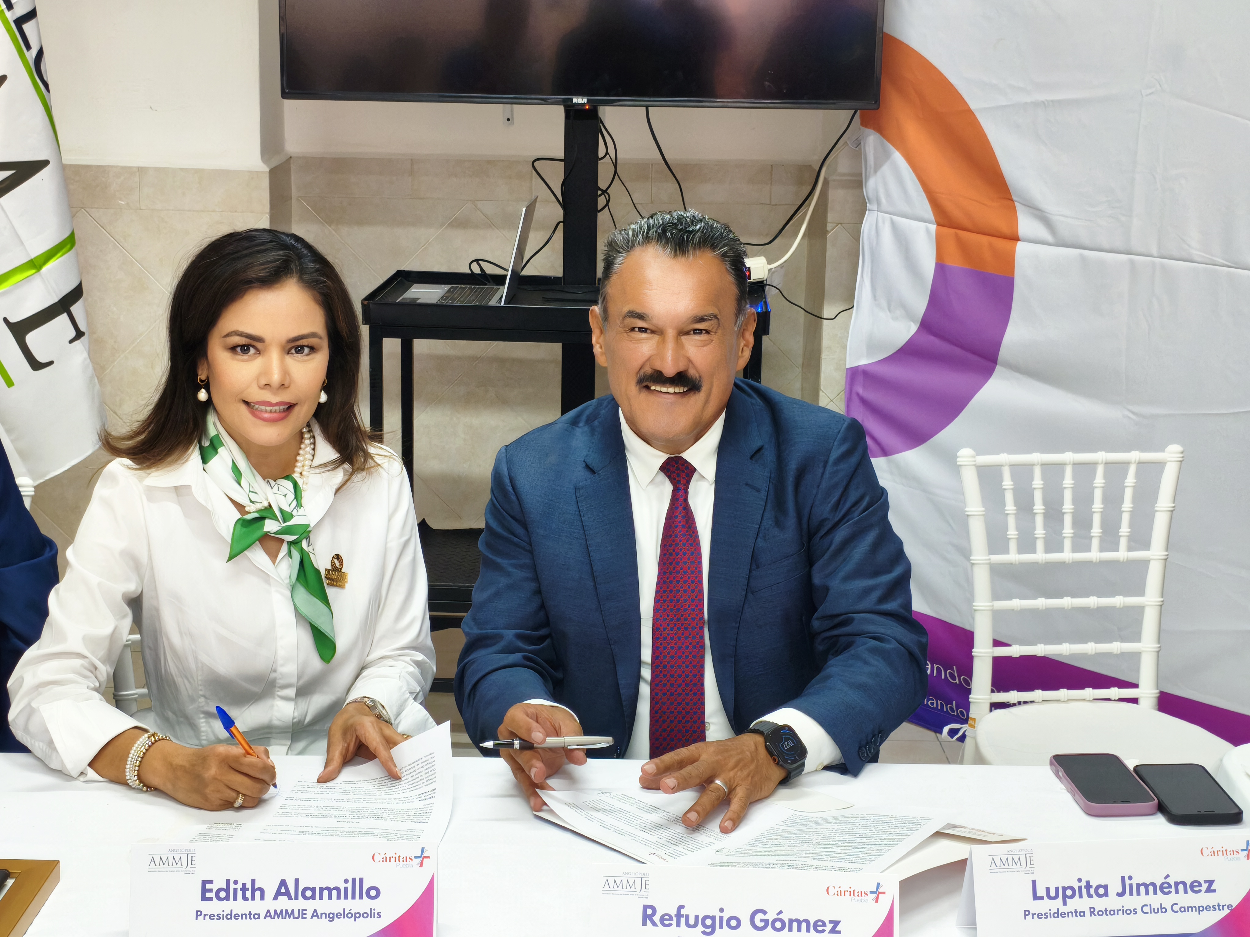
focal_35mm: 59
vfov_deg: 24.8
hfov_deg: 32.7
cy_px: 468
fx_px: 2131
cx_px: 625
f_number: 1.5
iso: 200
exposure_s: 1/60
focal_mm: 4.94
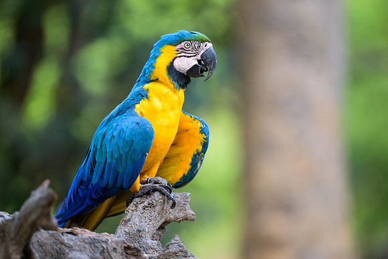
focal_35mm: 426
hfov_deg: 4.8
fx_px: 4595
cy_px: 138
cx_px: 181
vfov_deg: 3.2
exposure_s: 1/250
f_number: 2.8
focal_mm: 400
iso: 100
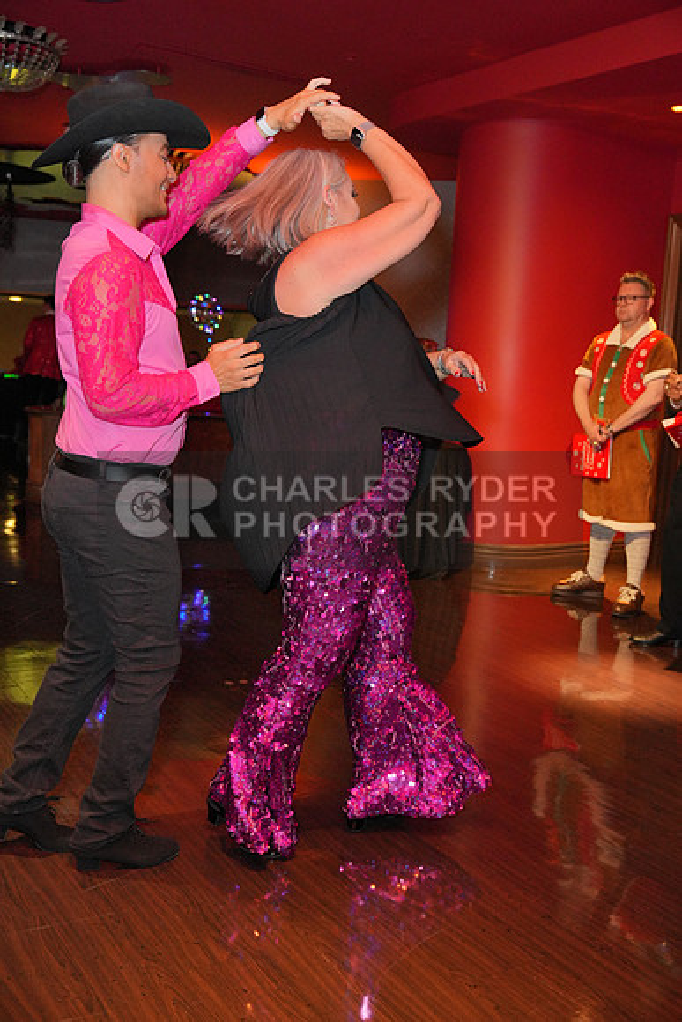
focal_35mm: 37
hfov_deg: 36.0
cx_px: 341
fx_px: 1051
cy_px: 511
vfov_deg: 51.9
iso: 4000
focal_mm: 37
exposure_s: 1/200
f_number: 4
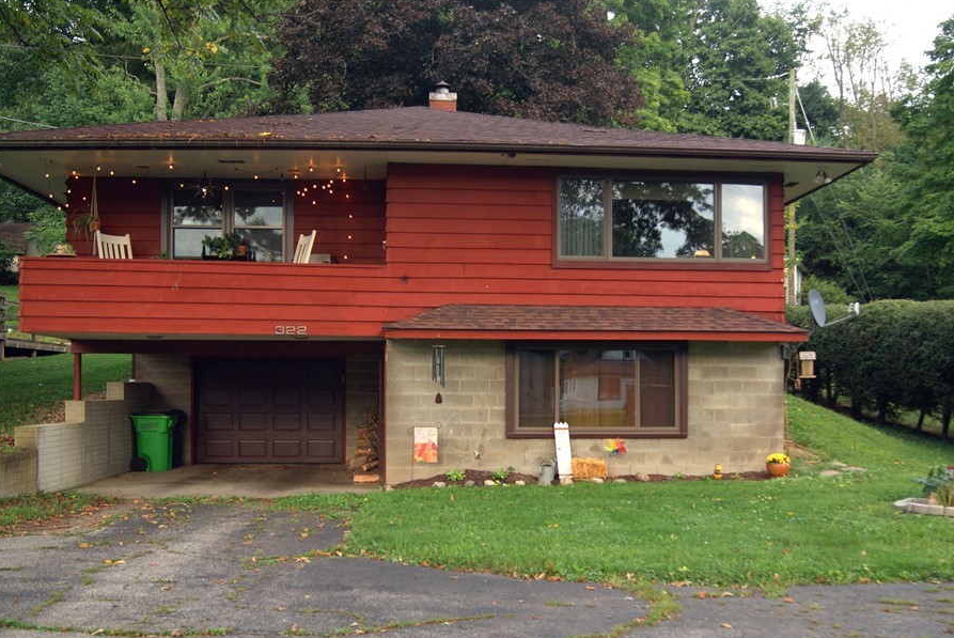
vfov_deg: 33.4
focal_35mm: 40
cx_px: 523
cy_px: 380
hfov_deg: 48.4
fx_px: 1061
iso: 100
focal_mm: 22
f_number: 4.5
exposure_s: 1/40
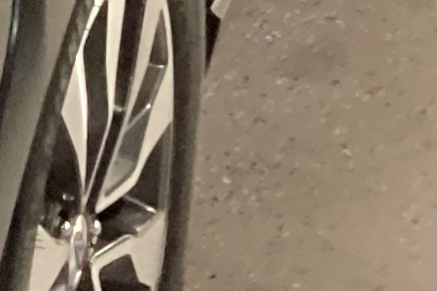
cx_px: -964
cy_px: -278
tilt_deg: -21.0
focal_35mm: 240
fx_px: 2913
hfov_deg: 7.4
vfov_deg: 5.6
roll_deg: +2.3
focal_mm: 3.3
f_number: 2.4
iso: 500
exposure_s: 1/25
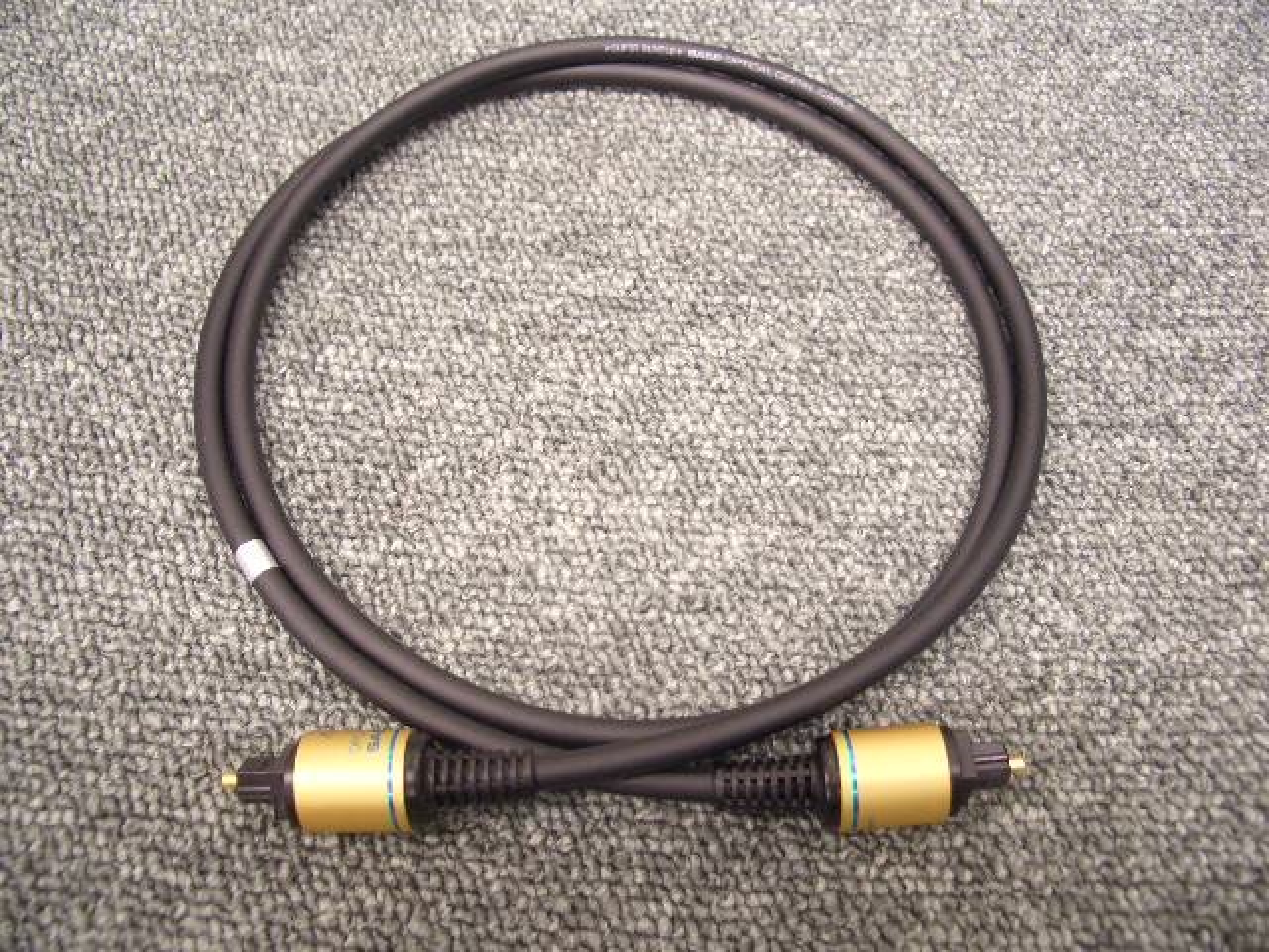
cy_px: 476
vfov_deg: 40.7
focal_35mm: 35
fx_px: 1283
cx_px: 634
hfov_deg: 52.6
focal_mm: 5.8
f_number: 2.6
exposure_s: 1/8
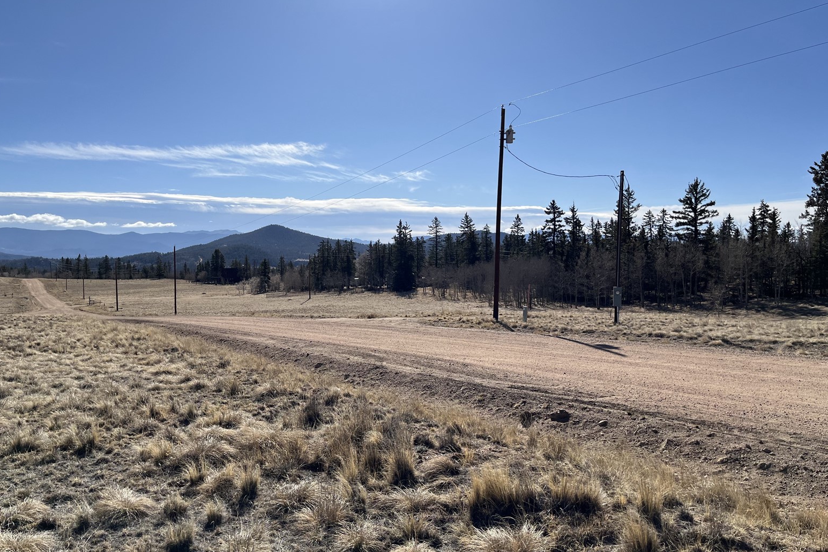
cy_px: 299
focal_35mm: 28
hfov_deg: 65.5
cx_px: 408
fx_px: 644
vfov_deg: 46.4
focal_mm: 5.1
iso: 50
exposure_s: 1/6897
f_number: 1.6
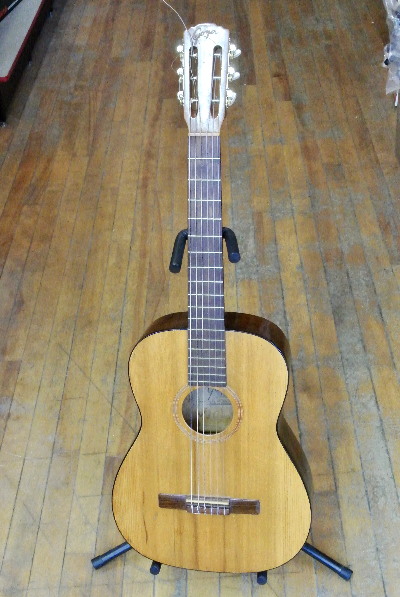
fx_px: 748
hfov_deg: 30.0
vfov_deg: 43.6
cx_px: 200
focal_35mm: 45
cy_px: 298
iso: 2500
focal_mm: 16.9
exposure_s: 1/15
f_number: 4.5
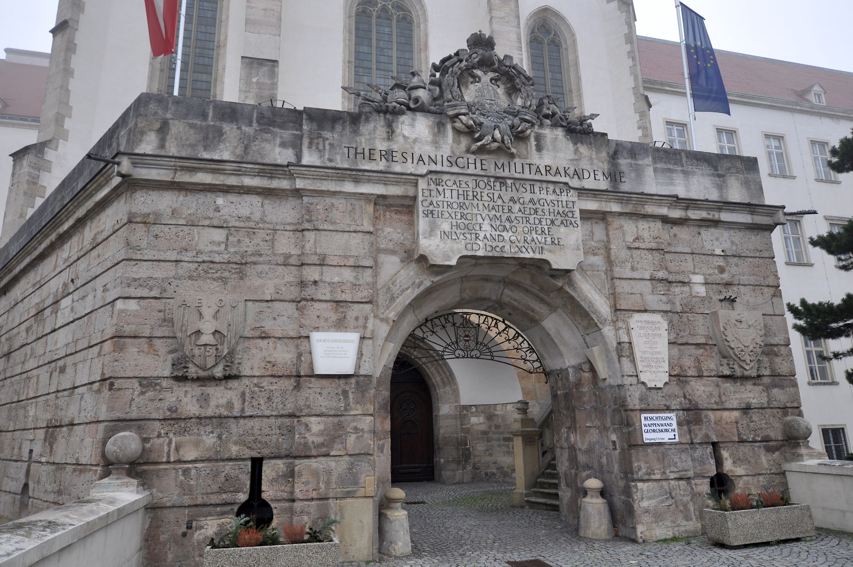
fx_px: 568
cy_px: 284
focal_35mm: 24
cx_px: 426
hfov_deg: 73.8
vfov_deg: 53.0
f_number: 7.1
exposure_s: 1/200
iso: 400
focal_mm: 16
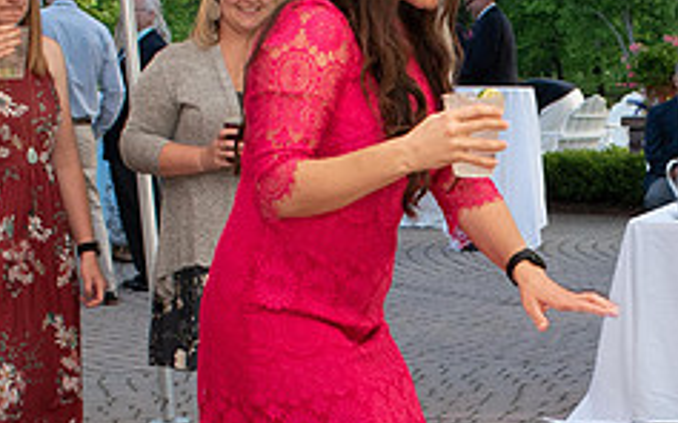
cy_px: 368
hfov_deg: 17.5
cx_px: 588
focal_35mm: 118
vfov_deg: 11.0
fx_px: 2180
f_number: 5
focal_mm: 23
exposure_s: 1/100
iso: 800
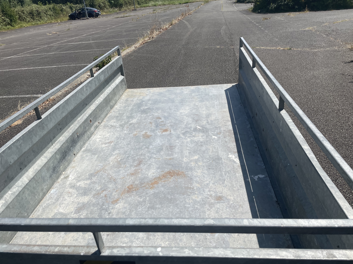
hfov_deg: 67.3
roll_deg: +5.6
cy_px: 132
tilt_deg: -25.8
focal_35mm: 26
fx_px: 265
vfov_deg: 53.1
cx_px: 176
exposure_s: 1/5291
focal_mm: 4.2
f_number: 1.6
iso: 32
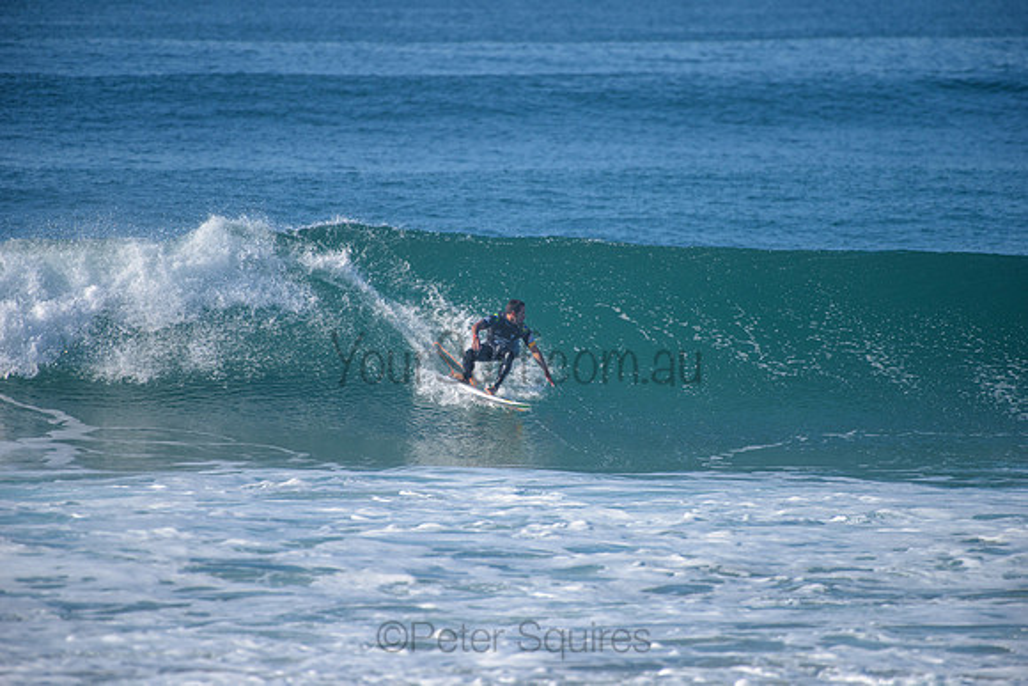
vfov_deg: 2.8
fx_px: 14280
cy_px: 343
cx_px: 514
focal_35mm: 500
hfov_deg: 4.1
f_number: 5.6
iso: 220
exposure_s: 1/2000
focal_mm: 500
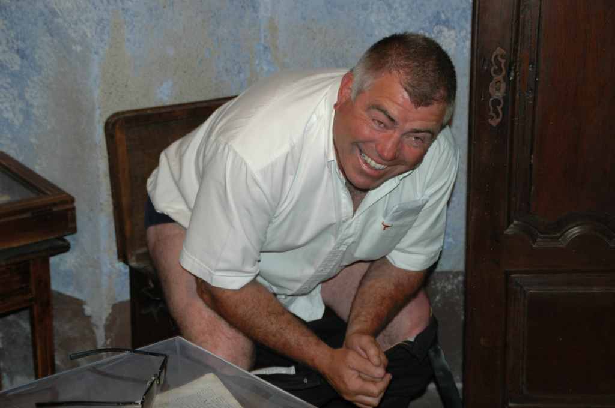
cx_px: 308
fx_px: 1228
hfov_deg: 28.1
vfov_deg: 18.9
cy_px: 204
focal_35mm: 72
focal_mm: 48
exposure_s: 1/15
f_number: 4.8
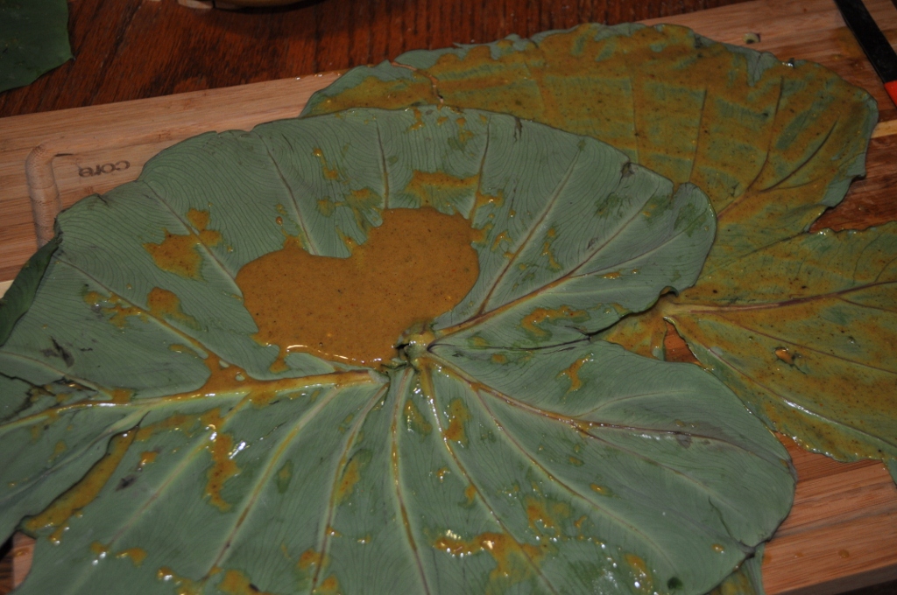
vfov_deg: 28.0
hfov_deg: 41.2
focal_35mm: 48
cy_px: 298
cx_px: 448
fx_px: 1194
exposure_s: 1/60
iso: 400
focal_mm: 32
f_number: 4.8
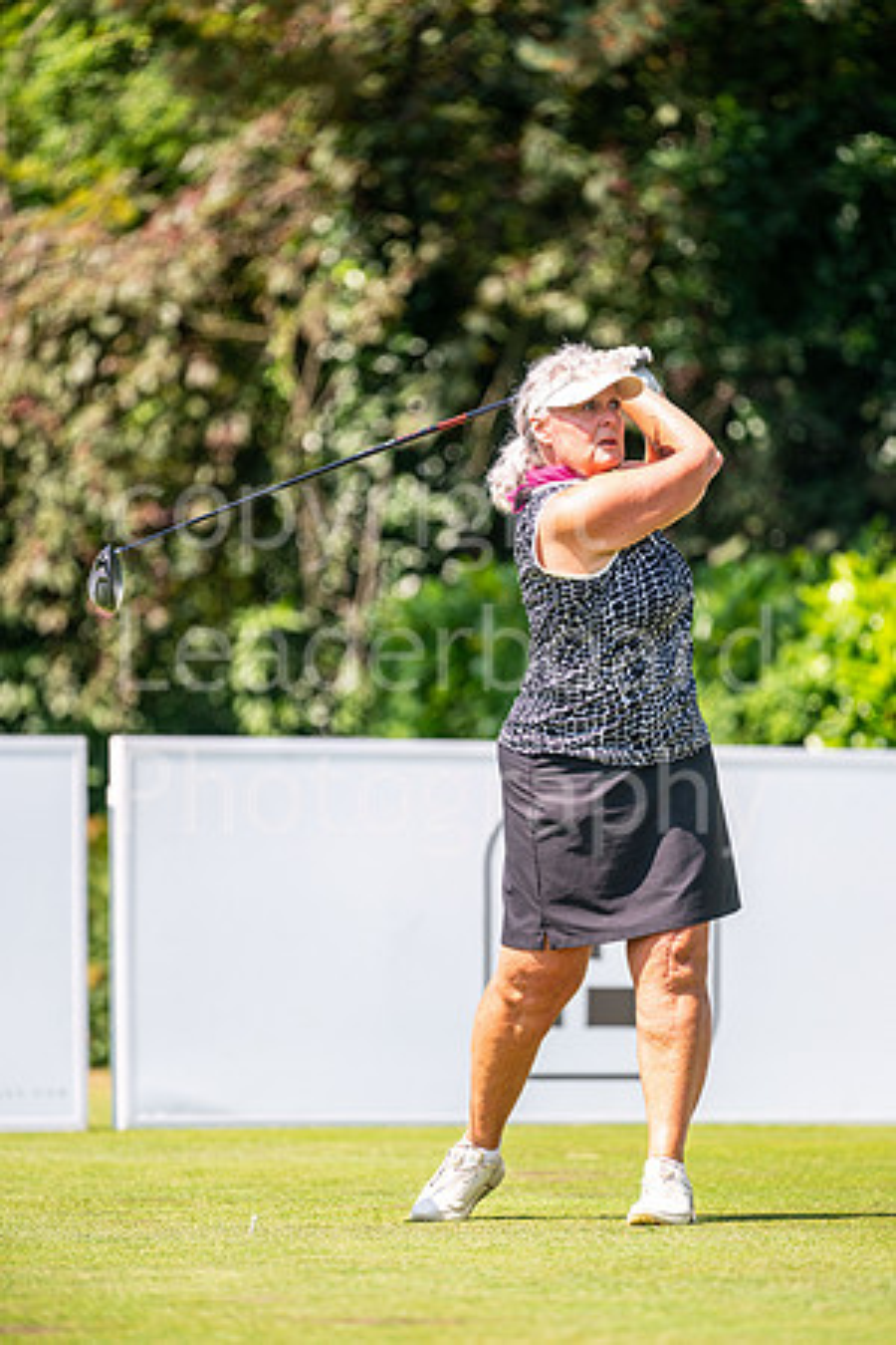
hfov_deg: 4.6
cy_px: 672
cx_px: 448
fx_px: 11199
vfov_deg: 6.9
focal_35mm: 300
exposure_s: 1/1600
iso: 200
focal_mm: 300
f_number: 4.5
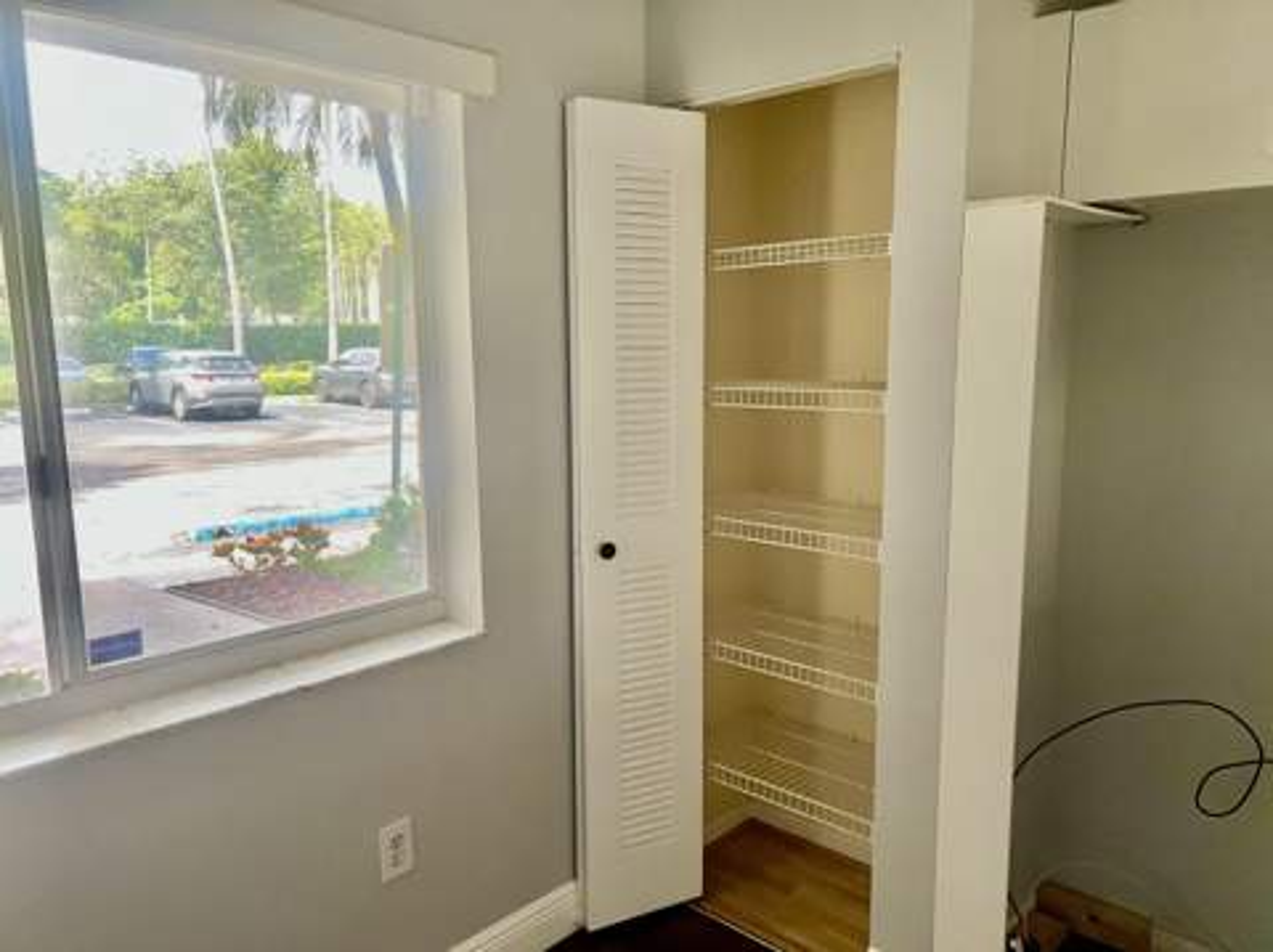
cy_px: 476
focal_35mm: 26
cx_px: 636
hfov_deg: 67.4
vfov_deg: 53.0
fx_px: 955
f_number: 1.5
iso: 125
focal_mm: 5.7
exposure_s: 1/81
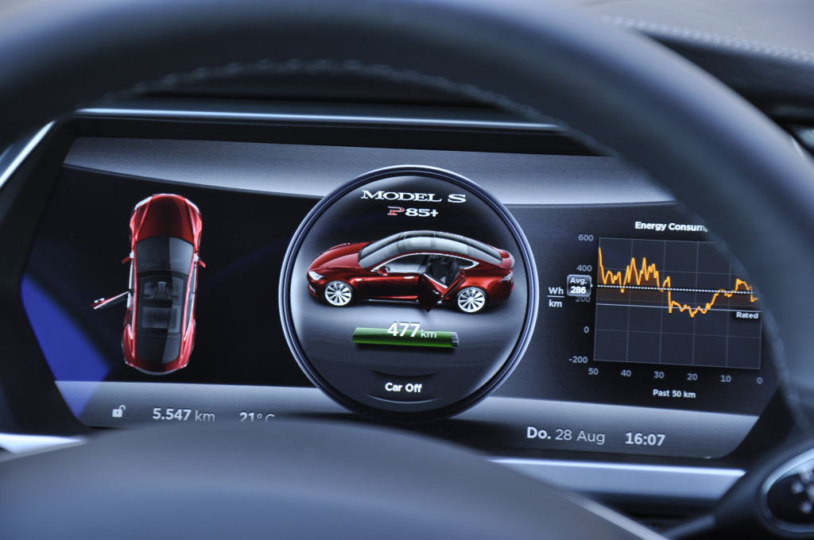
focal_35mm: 120
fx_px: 2710
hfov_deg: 17.1
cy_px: 270
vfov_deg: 11.4
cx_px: 407
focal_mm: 80
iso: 320
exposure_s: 1/40
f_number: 5.3
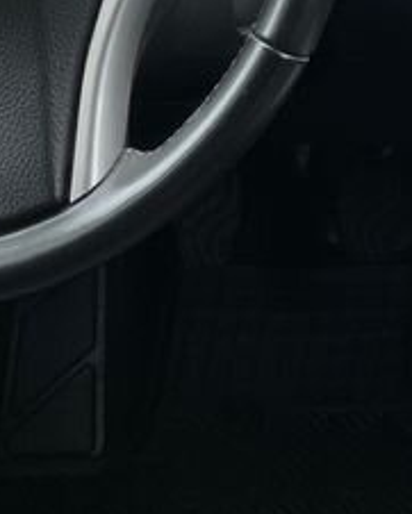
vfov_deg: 15.1
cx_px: 692
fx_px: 1752
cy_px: -314
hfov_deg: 12.5
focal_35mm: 115
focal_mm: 5.1
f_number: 1.6
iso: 32
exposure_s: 1/122
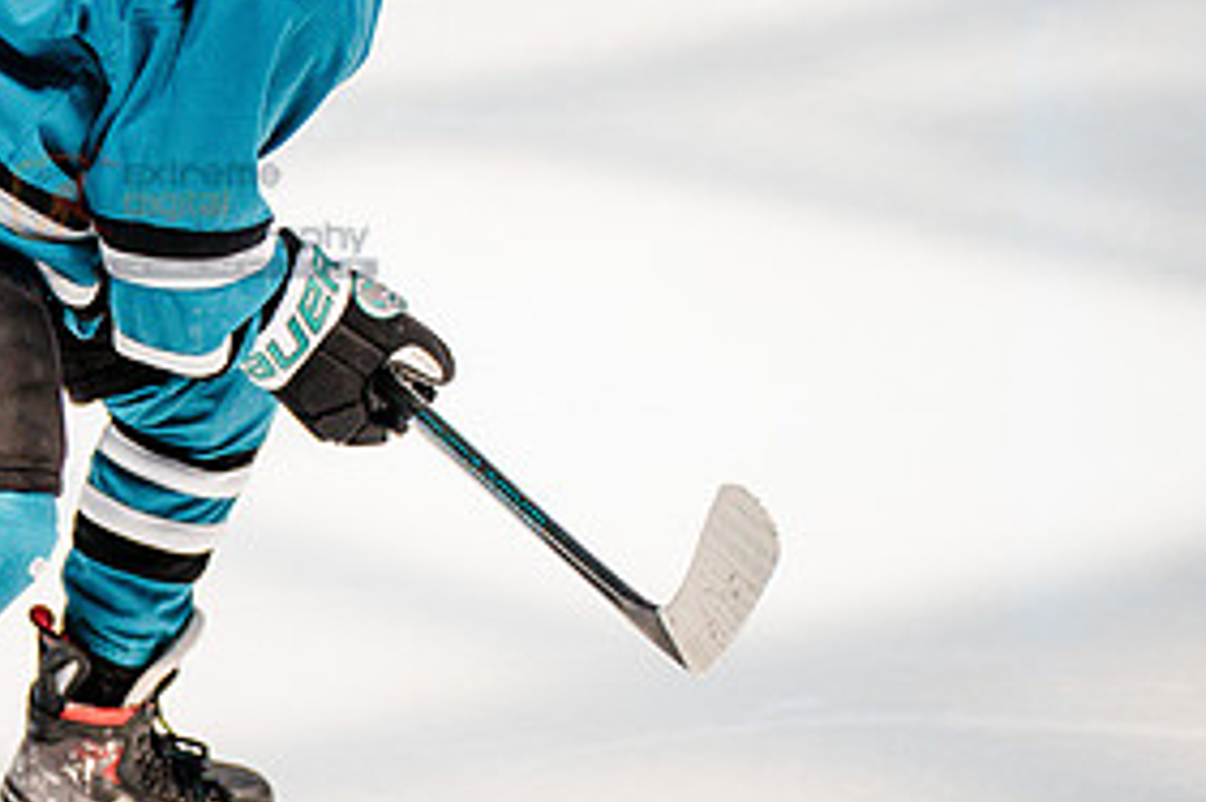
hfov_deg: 6.5
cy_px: 318
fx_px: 10613
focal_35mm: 317
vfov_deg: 4.3
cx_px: -148
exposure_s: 1/4000
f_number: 3.2
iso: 1250
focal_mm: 120
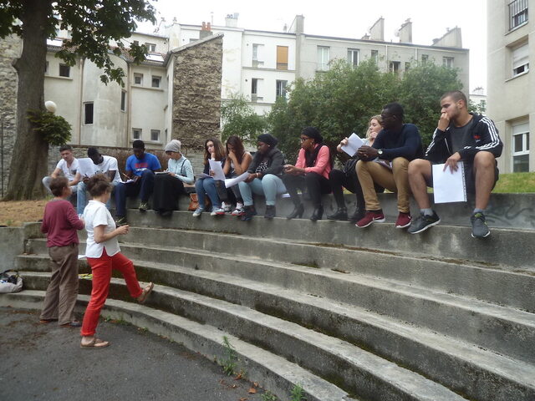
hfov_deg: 69.4
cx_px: 268
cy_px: 200
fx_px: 386
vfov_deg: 54.9
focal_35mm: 25
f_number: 3.3
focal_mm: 4.1
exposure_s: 1/100
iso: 80
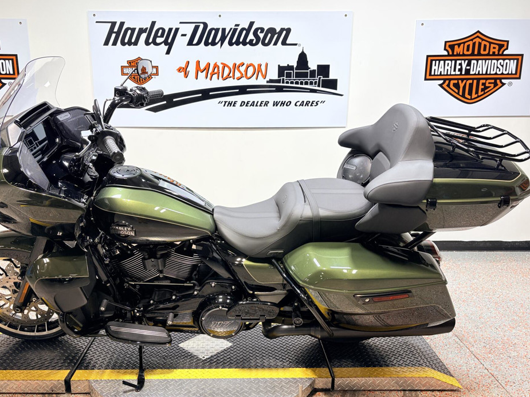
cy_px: 217
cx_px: 244
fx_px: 459
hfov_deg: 59.9
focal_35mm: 30
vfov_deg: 46.7
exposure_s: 1/120
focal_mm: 5.96
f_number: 1.6
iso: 50
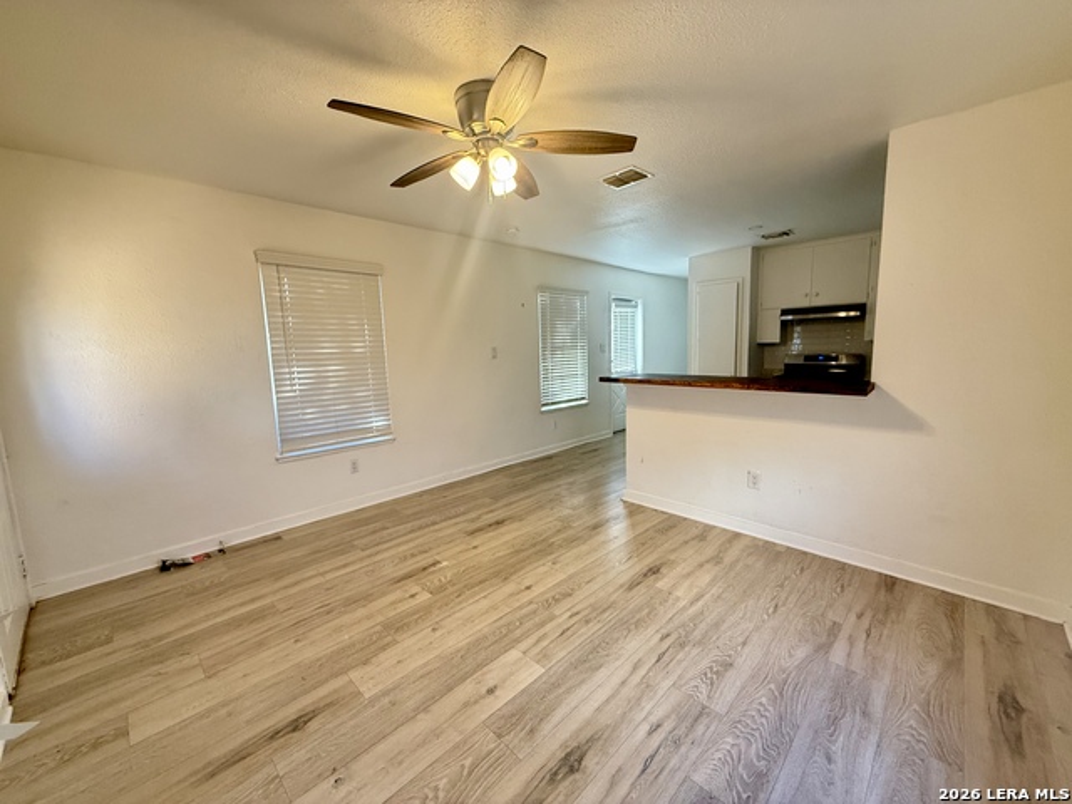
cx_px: 536
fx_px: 434
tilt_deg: -6.9
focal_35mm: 14
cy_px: 402
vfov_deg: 85.7
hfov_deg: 102.1
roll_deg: +2.0
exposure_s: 1/120
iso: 400
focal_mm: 2.22
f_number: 2.2
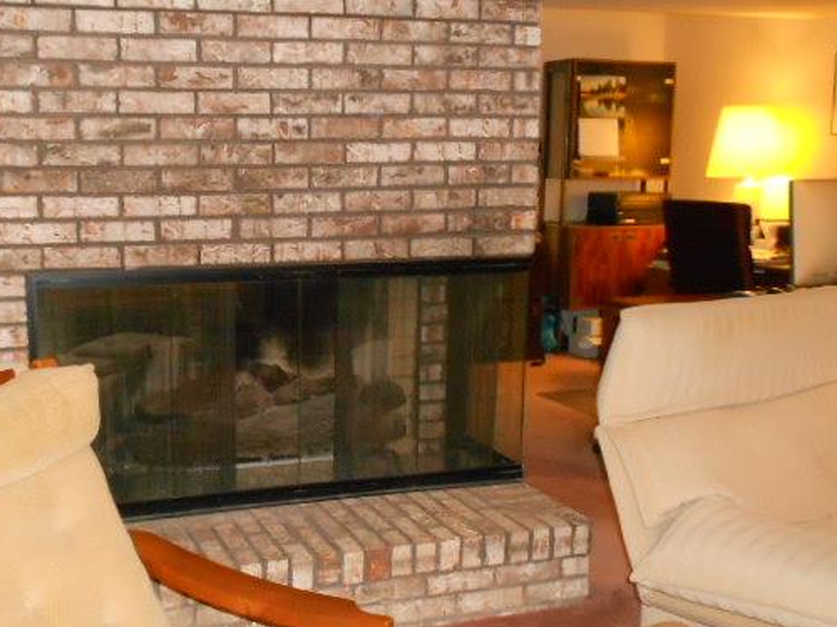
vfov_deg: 35.1
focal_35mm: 41
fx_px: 991
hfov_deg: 45.3
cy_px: 321
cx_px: 303
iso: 640
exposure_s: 1/30
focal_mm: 5.8
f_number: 3.6
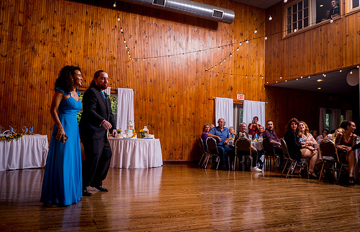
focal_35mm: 32
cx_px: 186
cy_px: 115
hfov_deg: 59.6
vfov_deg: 40.5
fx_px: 314
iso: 200
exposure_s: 1/125
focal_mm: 28
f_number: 5.6
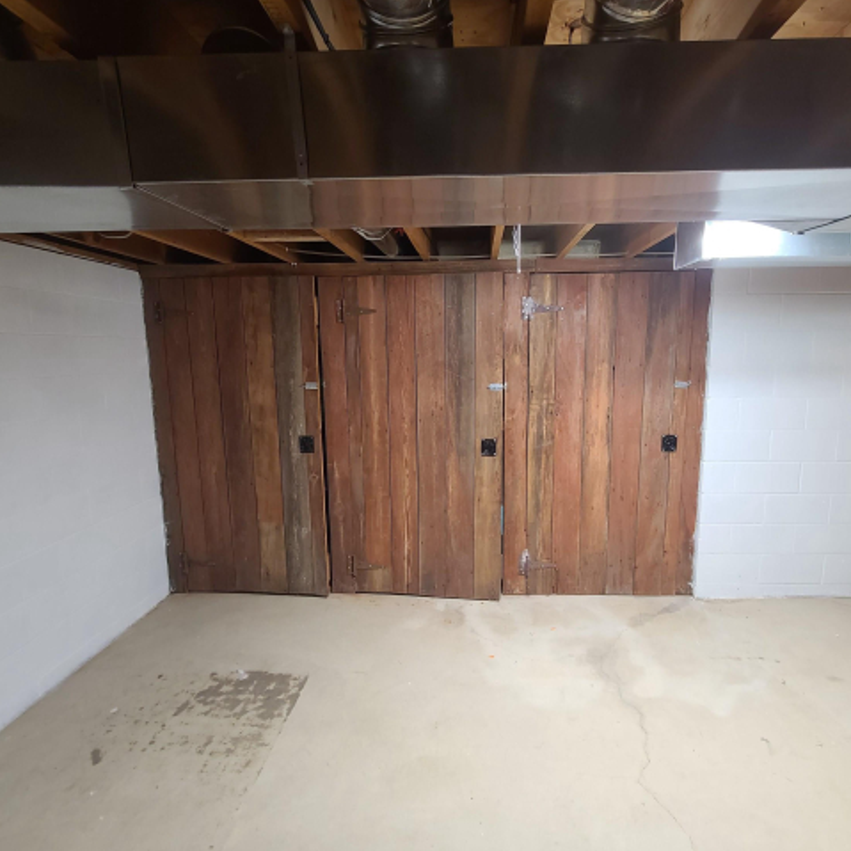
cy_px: 421
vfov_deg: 87.4
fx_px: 445
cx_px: 470
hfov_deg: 87.1
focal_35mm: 16
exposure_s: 1/60
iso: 250
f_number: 2.2
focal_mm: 2.2
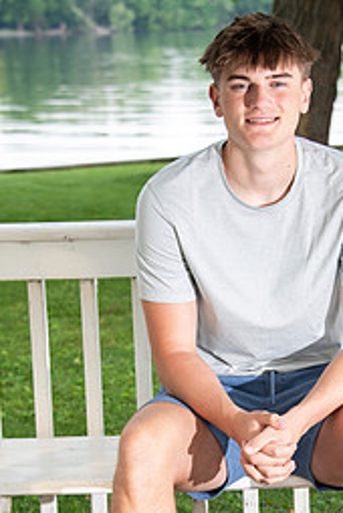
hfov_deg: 10.0
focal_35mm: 138
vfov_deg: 14.8
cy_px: 400
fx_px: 1967
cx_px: 238
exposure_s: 1/160
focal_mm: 78
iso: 320
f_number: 5.6
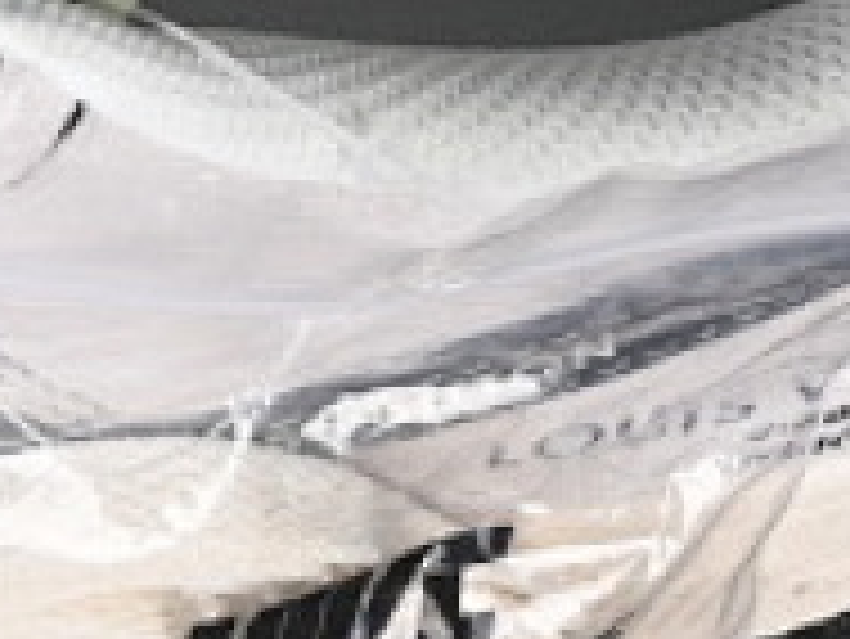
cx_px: -652
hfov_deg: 4.8
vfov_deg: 3.6
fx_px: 10099
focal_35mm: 411
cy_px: -504
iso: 160
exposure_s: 1/100
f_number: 7.1
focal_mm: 50
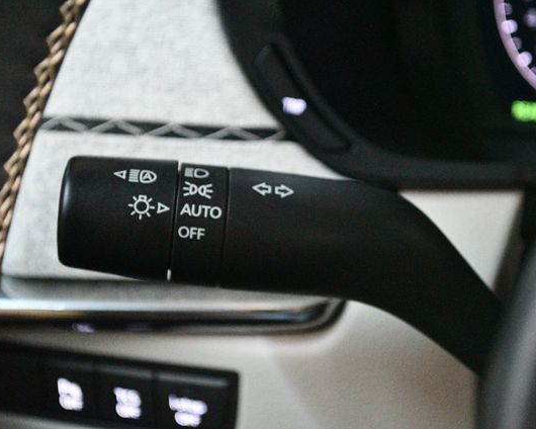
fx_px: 1348
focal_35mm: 85
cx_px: 301
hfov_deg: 22.5
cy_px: 214
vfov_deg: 18.1
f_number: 5.6
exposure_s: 1/30
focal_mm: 50
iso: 12800
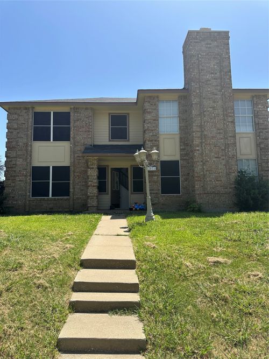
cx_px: 134
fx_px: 249
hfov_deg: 56.8
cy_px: 180
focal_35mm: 24
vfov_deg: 71.6
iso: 80
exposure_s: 1/4016
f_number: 1.78
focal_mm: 6.86
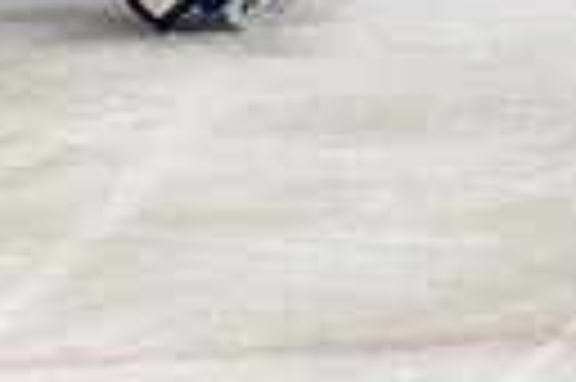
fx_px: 12656
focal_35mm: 792
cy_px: -495
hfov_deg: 2.6
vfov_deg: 1.7
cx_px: -78
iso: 2000
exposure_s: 1/800
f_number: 3.2
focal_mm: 82
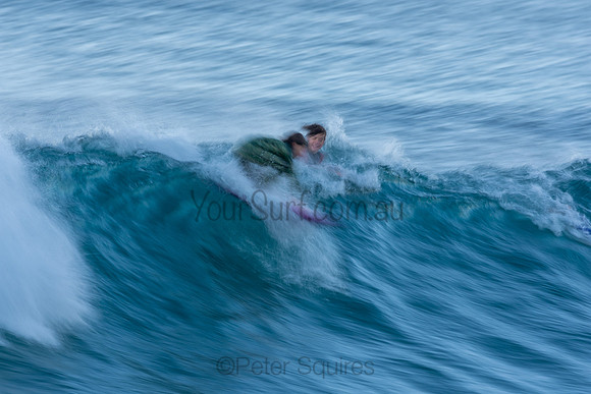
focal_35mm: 750
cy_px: 197
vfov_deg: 1.8
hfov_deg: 2.7
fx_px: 12315
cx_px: 296
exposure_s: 1/20
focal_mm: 500
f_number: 14
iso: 100
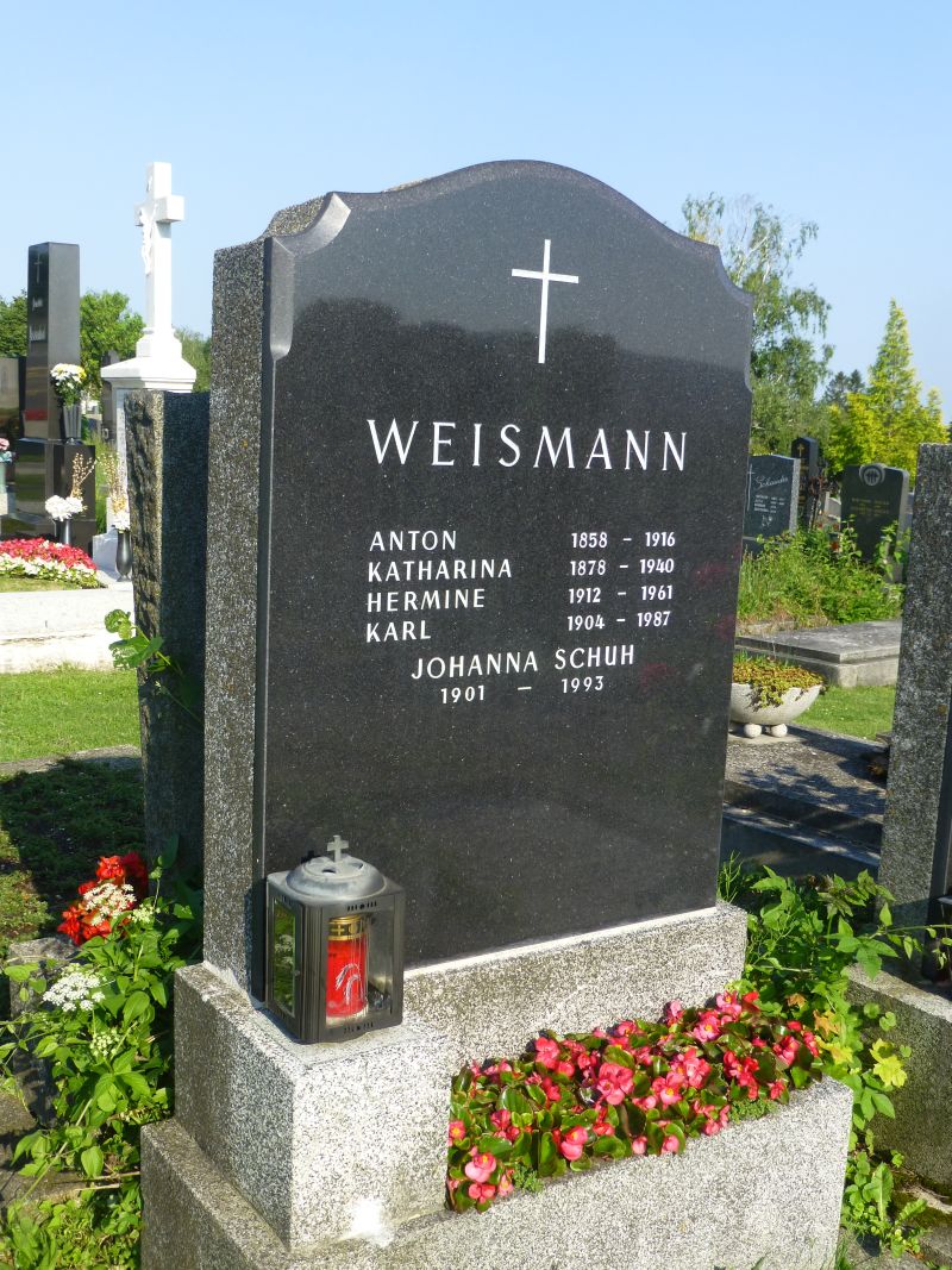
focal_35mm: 39
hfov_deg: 36.8
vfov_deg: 47.9
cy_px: 635
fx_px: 1430
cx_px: 476
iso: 100
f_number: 3.9
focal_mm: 6.9
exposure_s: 1/500
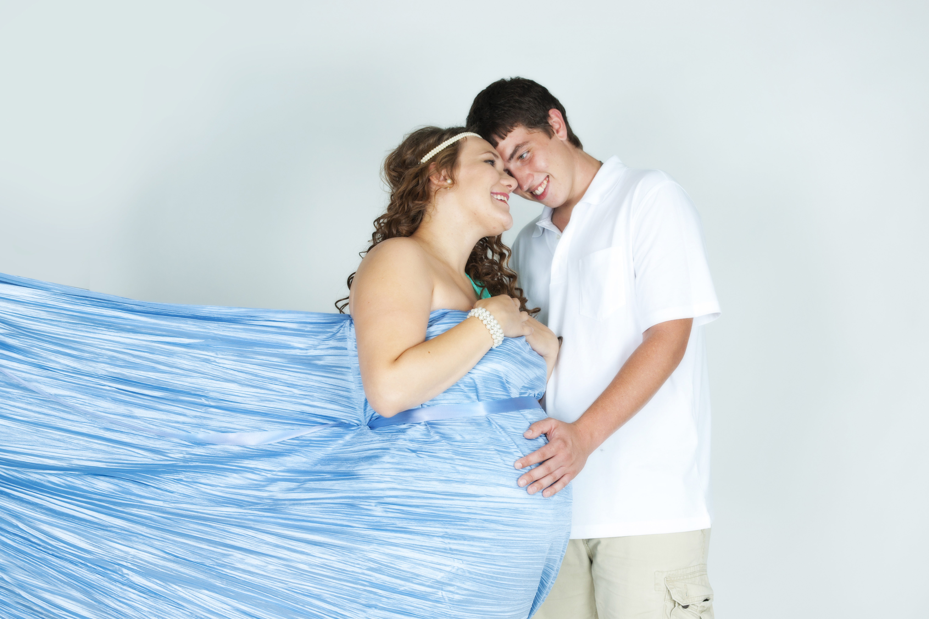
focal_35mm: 45
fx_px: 1161
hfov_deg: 43.6
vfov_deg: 29.9
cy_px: 310
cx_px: 464
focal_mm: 45
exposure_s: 1/60
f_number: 4.5
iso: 160
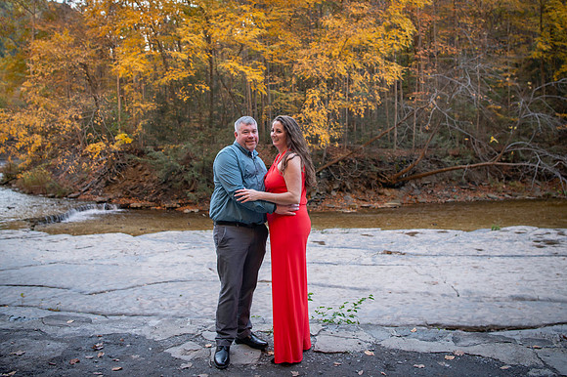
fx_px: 479
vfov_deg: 42.6
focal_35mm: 30
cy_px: 138
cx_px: 284
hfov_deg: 61.2
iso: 640
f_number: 2.8
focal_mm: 24
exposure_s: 1/320
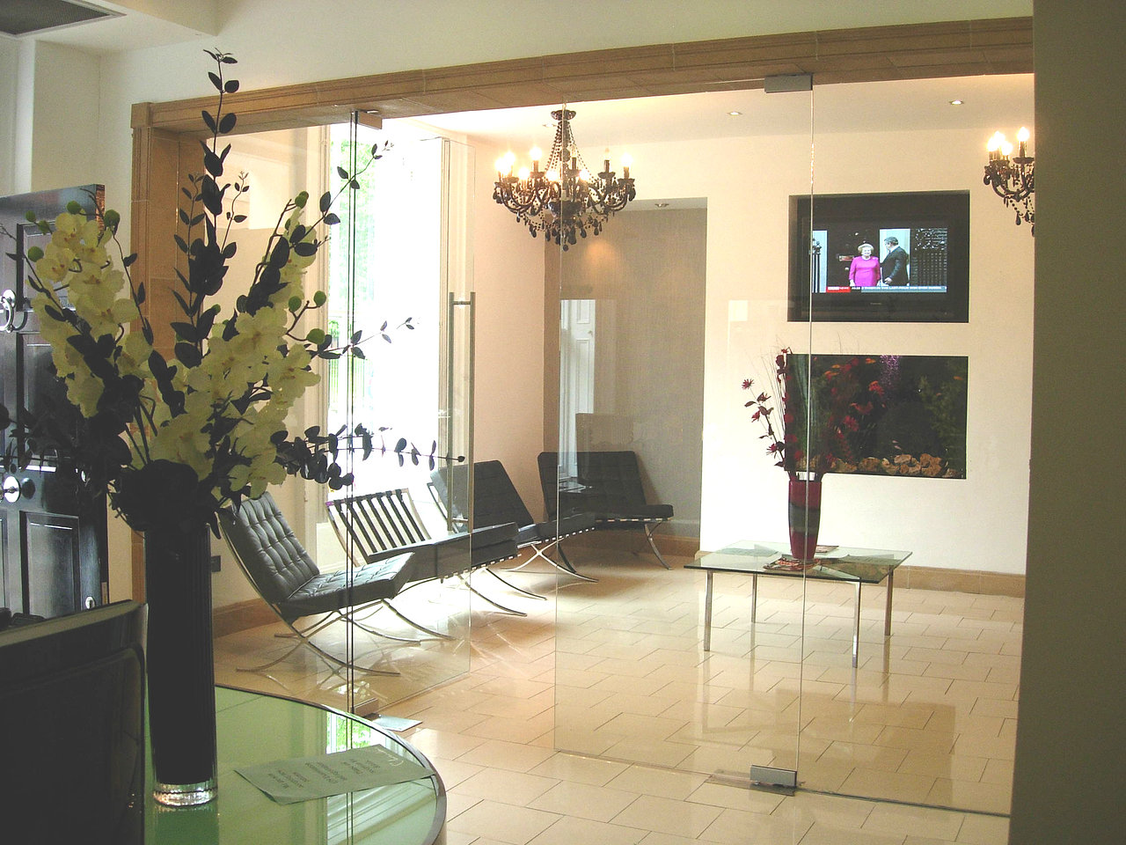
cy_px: 422
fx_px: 1236
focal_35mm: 38
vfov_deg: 37.7
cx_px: 563
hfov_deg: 49.0
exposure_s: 1/64
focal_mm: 7.8
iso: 79
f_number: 2.8
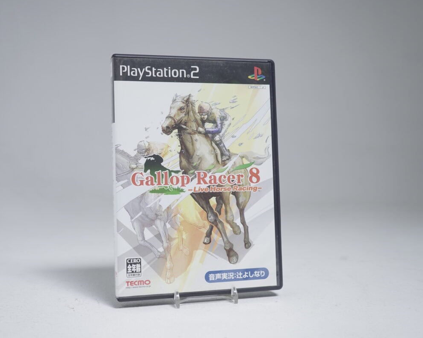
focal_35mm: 41
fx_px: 513
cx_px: 195
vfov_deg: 36.5
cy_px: 169
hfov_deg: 44.8
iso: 640
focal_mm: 36
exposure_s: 1/30
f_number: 5.6
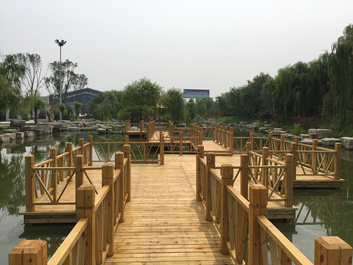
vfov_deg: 48.3
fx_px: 296
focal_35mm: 29
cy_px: 132
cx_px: 176
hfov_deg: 61.6
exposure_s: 1/2639
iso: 32
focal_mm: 4.15
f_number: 2.2
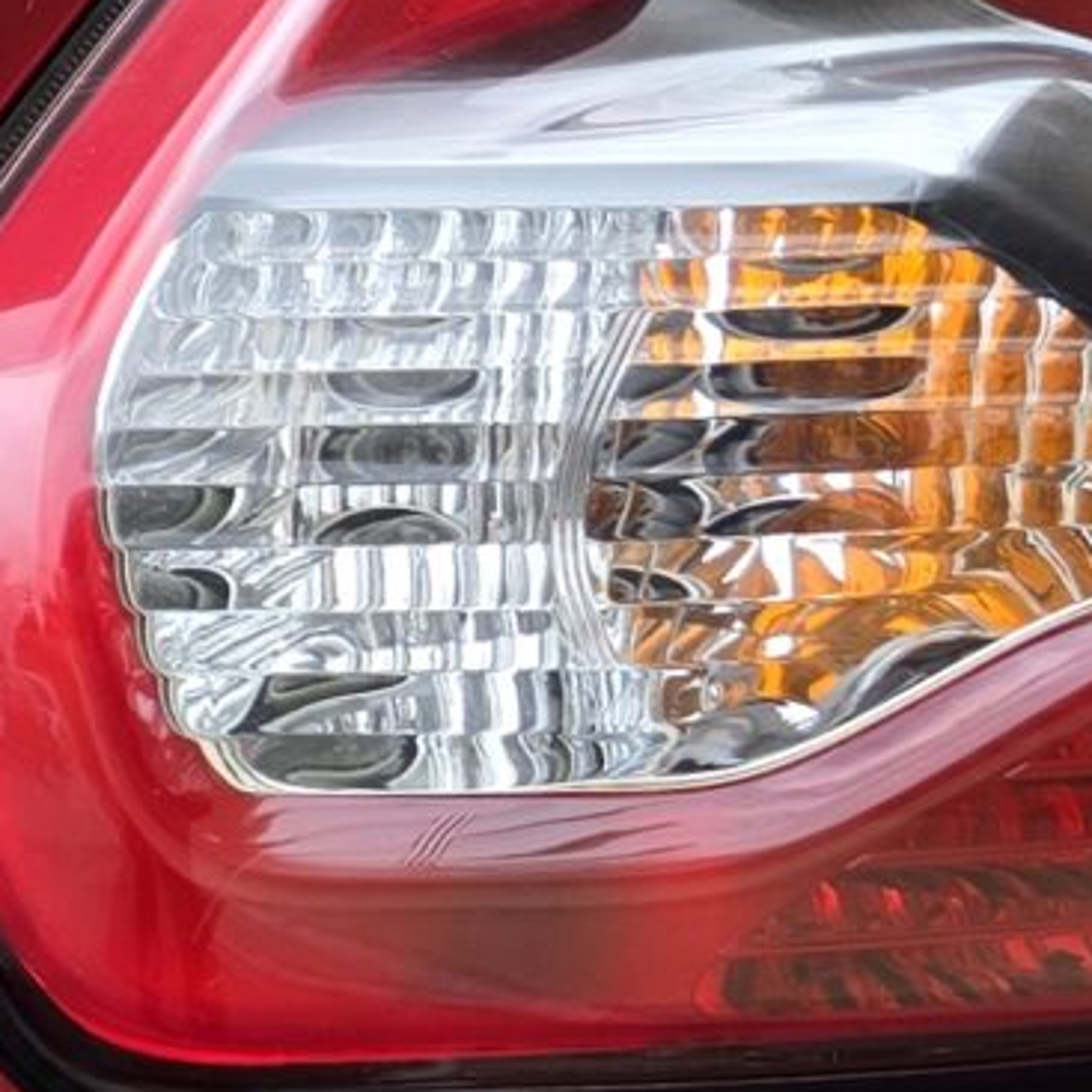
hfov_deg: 11.0
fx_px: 5068
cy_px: 1830
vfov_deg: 11.6
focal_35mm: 142
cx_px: -1214
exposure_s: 1/292
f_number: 1.8
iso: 25
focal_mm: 5.4
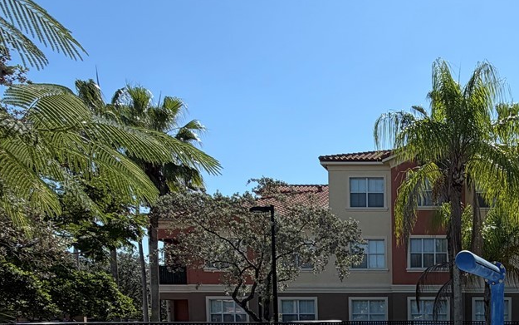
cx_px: 482
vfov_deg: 30.1
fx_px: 538
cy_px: 360
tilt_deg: -5.4
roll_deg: -0.2
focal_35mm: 38
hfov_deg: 45.8
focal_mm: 2.22
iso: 20
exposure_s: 1/888
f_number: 2.2
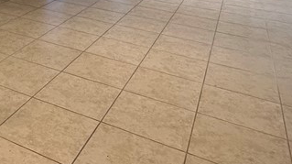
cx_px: 8
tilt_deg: -2.3
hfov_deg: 38.1
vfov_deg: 20.6
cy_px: -86
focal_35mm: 49
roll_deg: -2.4
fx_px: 379
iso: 200
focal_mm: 2.22
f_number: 2.2
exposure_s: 1/120
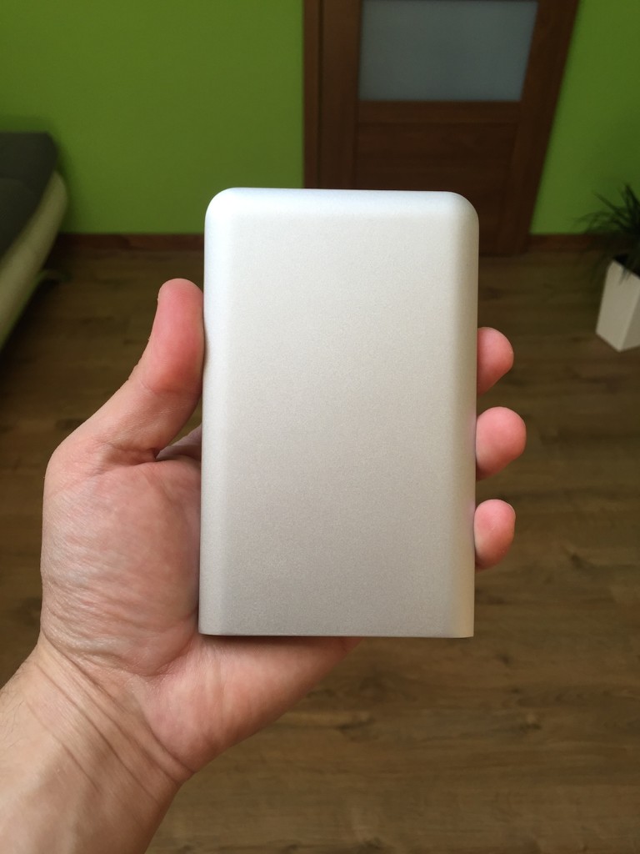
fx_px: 715
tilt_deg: -42.5
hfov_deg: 48.2
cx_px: 320
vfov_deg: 61.7
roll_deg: -1.9
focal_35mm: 29
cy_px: 427
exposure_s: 1/100
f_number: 2.2
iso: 40
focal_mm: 4.15
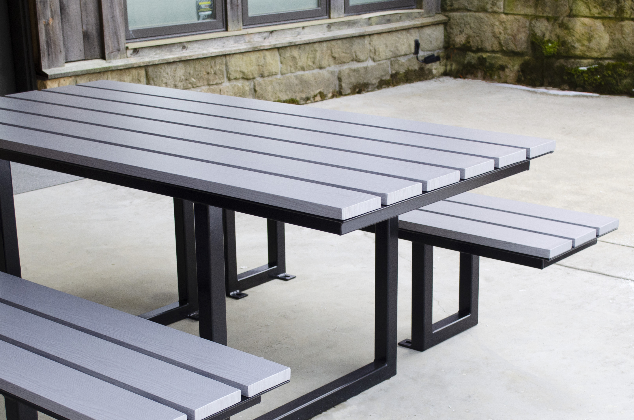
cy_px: 278
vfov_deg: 21.1
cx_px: 309
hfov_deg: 31.5
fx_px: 1125
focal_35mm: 64
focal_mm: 30
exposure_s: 1/125
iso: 400
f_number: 5.6
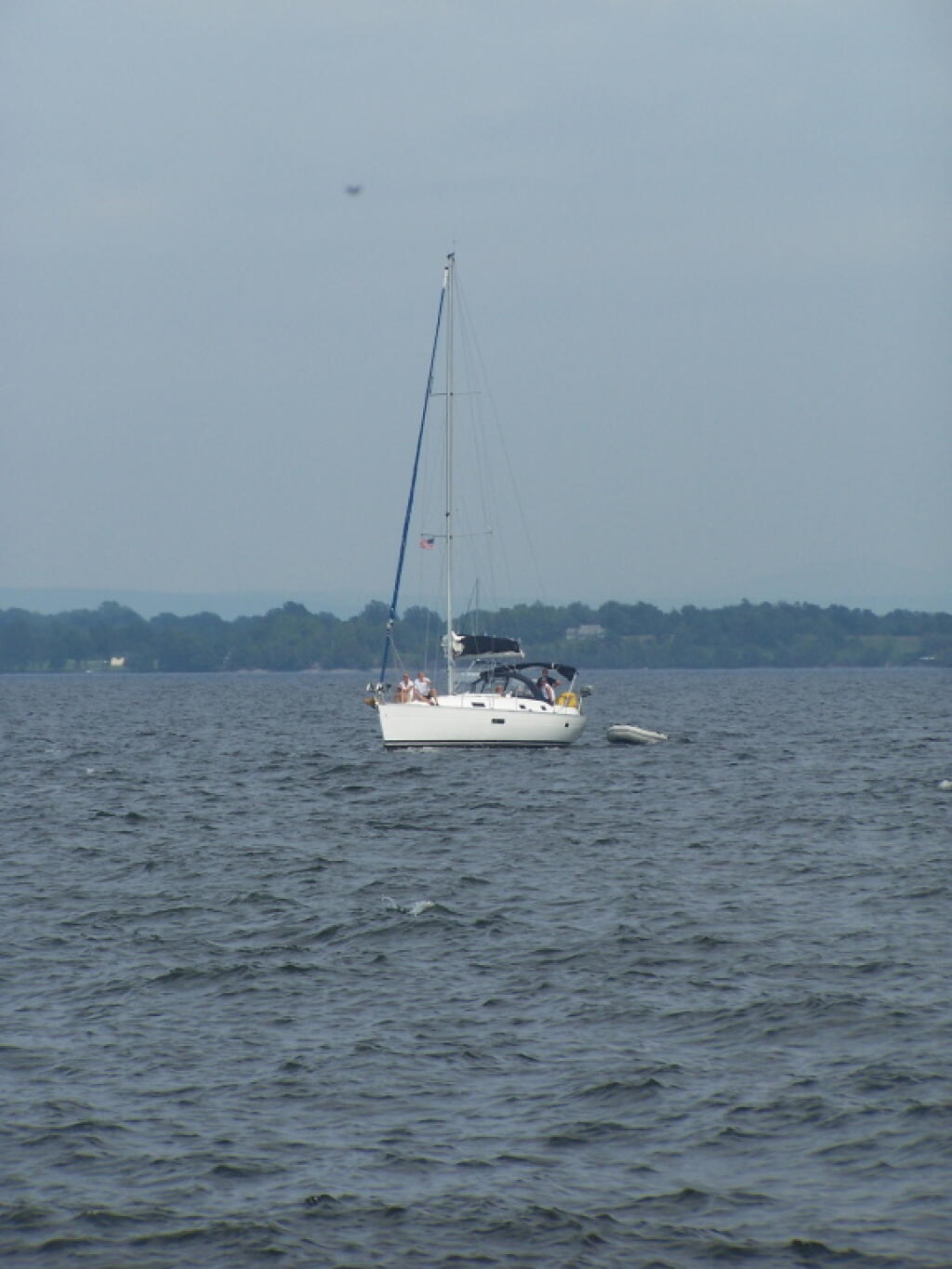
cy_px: 634
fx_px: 7993
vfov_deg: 9.1
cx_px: 476
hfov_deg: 6.8
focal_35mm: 218
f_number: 4.5
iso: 80
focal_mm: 36.2
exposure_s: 1/1000
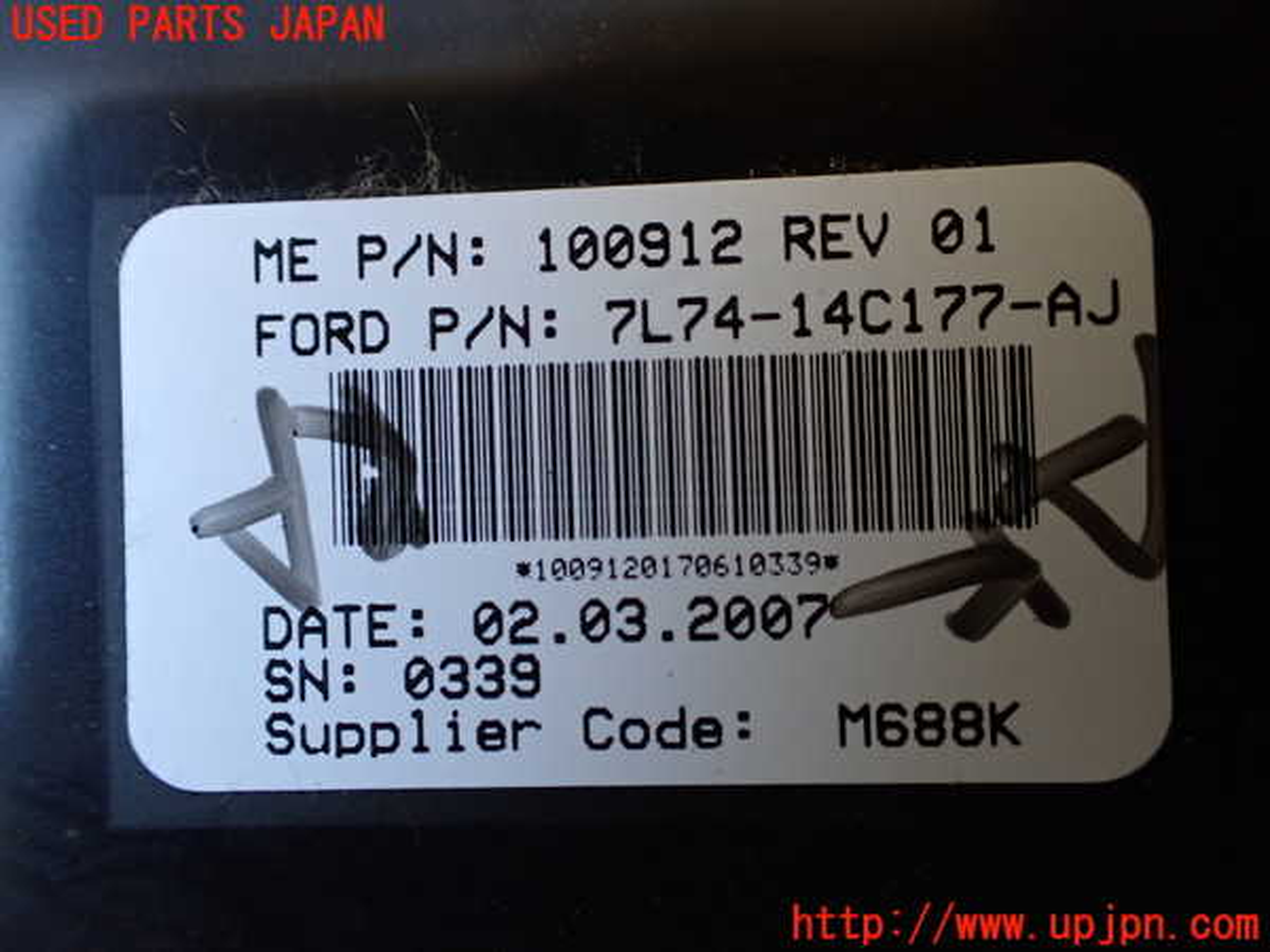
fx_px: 1101
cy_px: 476
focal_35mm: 30
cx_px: 635
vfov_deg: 46.8
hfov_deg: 60.0
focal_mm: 5.4
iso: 400
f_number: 2.3
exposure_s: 1/125
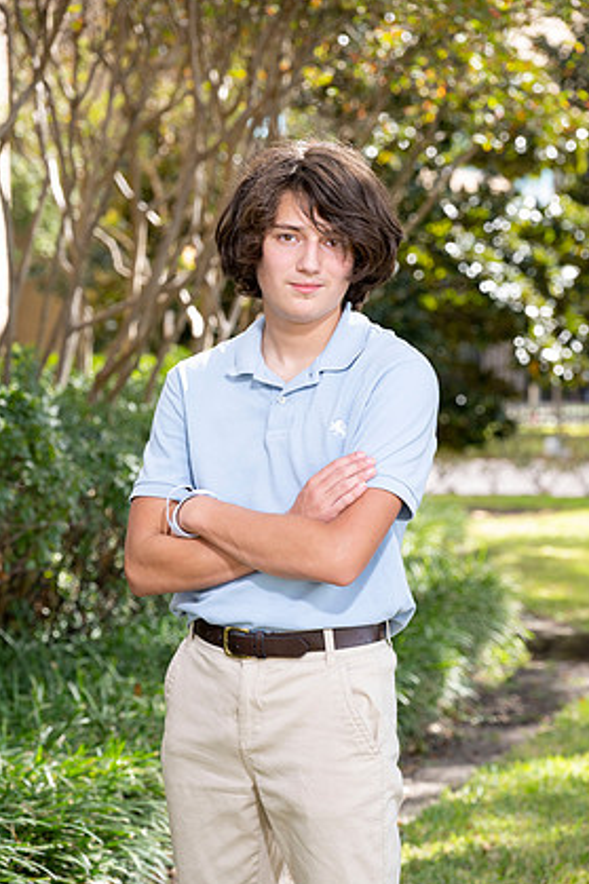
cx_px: 315
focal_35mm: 129
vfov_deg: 15.9
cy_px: 443
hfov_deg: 10.6
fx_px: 3168
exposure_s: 1/160
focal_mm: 120
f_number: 6.3
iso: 400
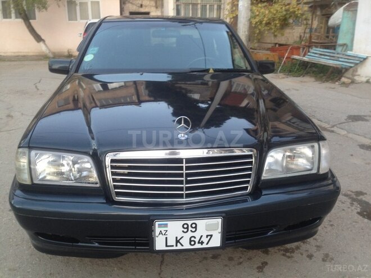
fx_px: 354
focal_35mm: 33
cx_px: 186
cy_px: 139
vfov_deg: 42.9
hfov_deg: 55.4
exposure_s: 1/30
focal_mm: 4.12
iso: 50
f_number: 2.4
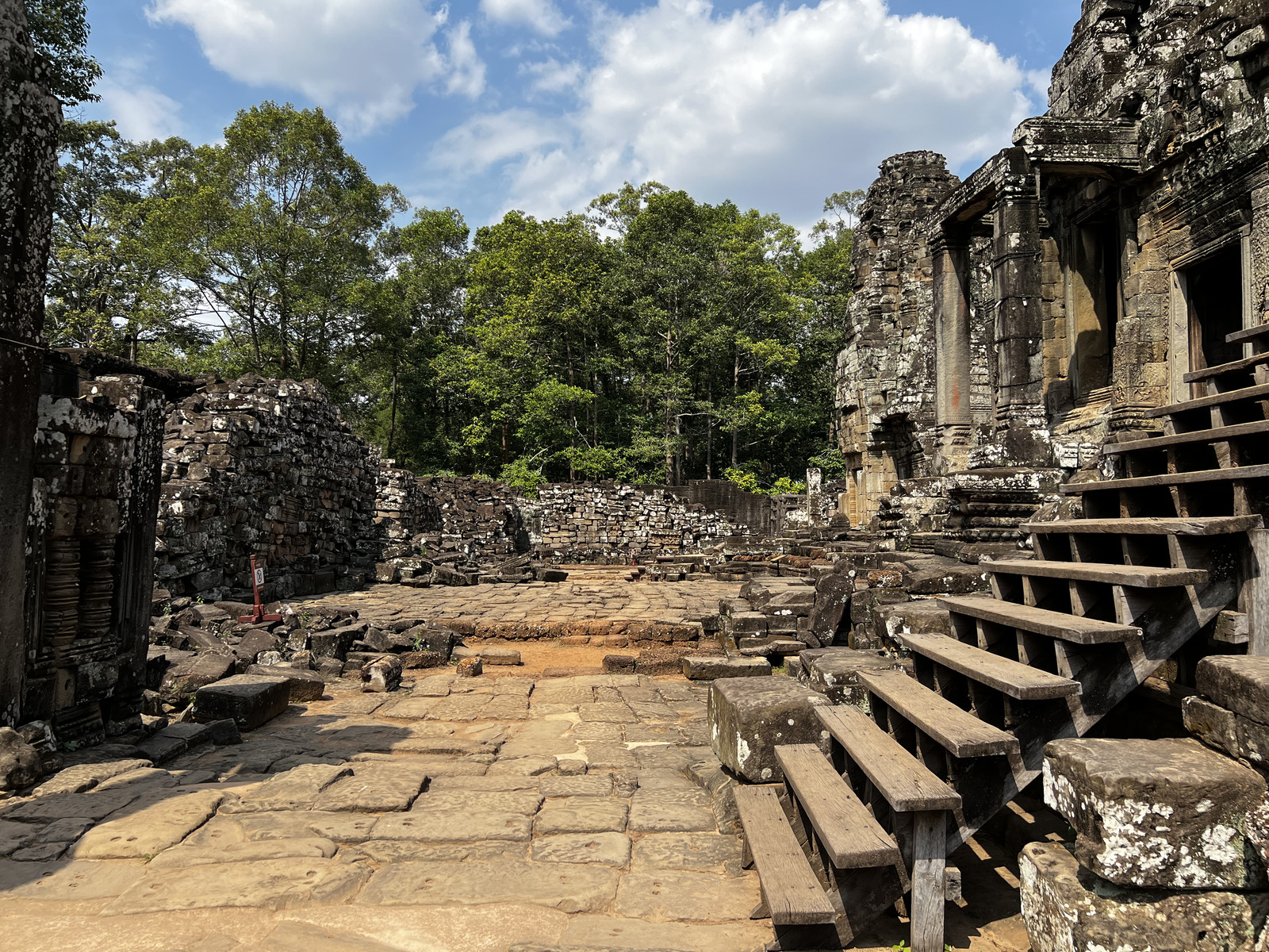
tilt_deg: +1.8
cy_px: 476
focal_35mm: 26
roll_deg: -0.3
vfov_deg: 53.1
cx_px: 634
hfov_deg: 67.3
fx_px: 953
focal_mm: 5.7
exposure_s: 1/3077
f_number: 1.5
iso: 50
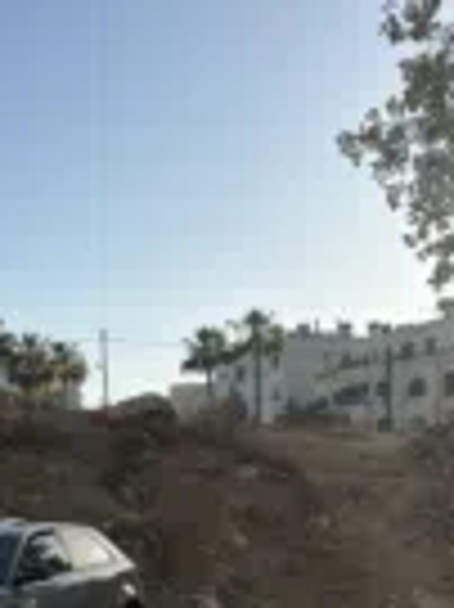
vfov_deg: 24.9
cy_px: 504
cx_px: -63
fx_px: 1349
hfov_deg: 18.3
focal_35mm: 77
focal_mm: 5.96
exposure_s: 1/1115
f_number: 1.6
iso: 50
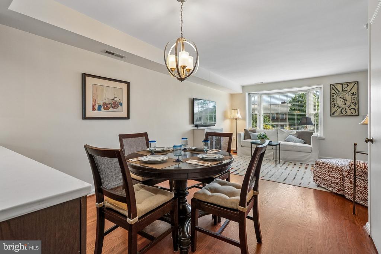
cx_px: 190
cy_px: 127
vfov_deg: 77.3
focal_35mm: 15
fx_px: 159
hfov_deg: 100.4
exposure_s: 1/80
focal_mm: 10
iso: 400
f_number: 5.6
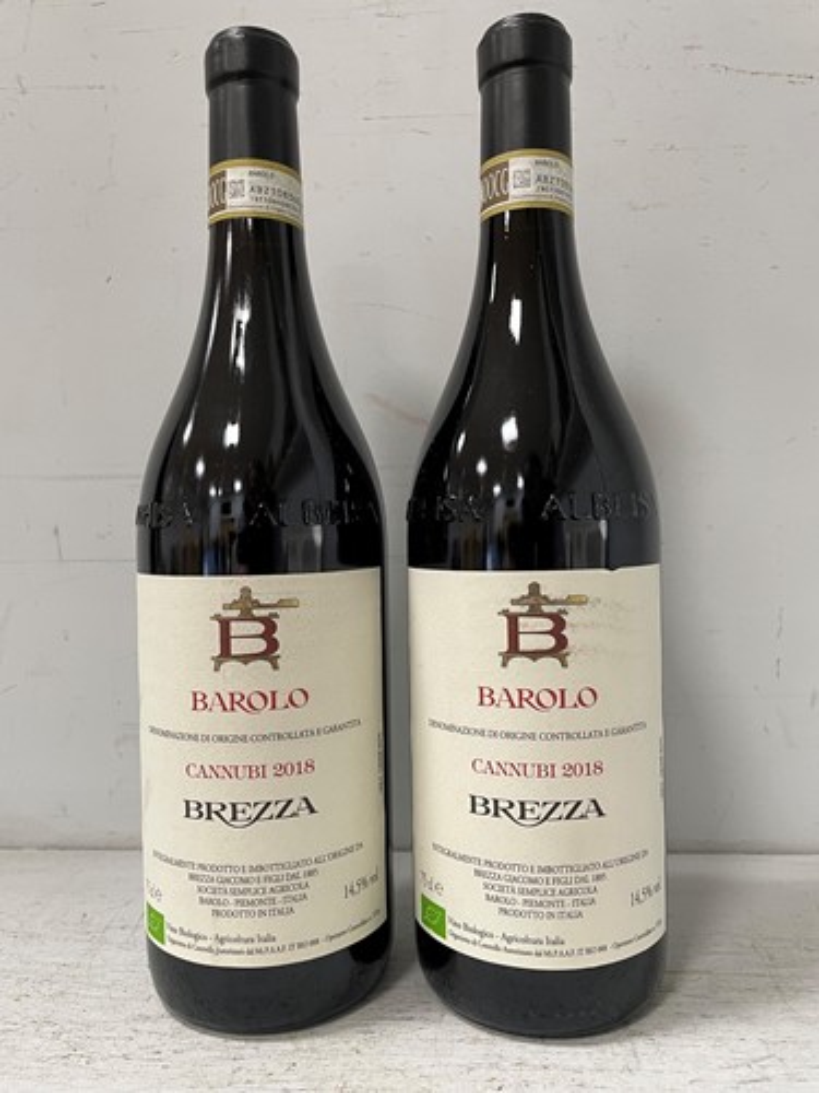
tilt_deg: -1.4
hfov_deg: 53.1
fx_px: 820
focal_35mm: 26
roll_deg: +1.1
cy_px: 546
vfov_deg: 67.3
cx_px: 410
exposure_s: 1/50
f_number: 1.6
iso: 80
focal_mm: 4.2
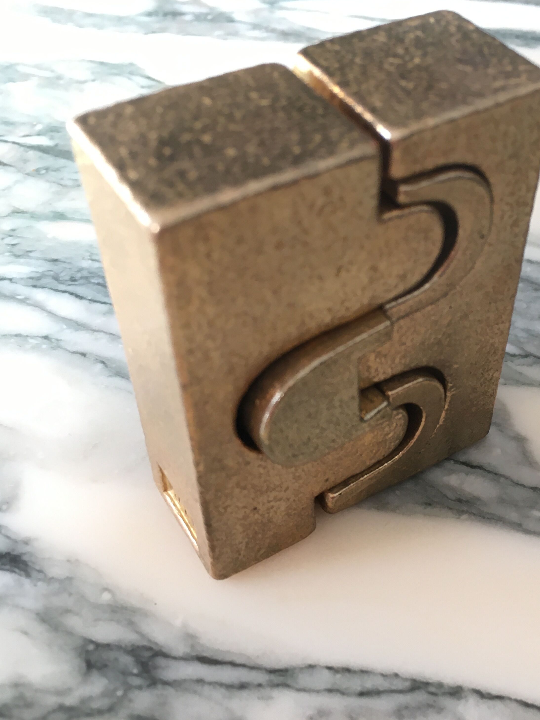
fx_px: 832
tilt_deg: -47.7
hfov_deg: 35.6
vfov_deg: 46.8
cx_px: 365
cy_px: 358
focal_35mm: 40
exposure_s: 1/33
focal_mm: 4.15
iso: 32
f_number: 2.2
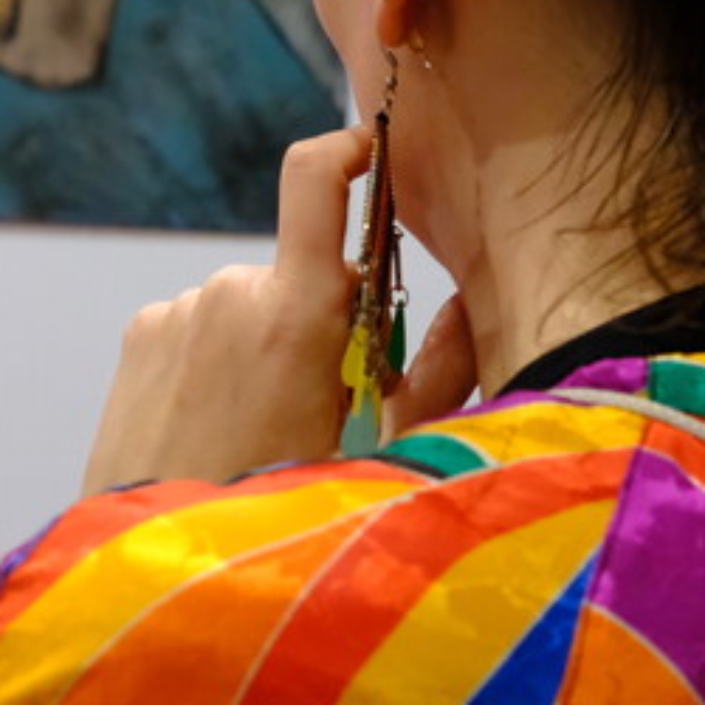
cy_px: 138
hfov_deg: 11.9
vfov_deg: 12.2
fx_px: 3295
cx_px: -178
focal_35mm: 143
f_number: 3.6
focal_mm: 23
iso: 3200
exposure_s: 1/105
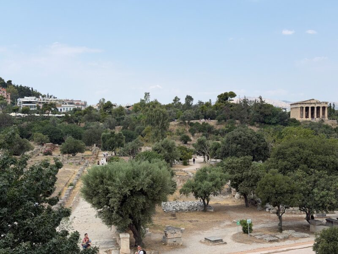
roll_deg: +0.5
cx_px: 169
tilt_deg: -2.4
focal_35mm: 48
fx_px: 469
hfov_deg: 39.7
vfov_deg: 30.3
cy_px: 127
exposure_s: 1/5587
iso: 64
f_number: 1.78
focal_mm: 6.76
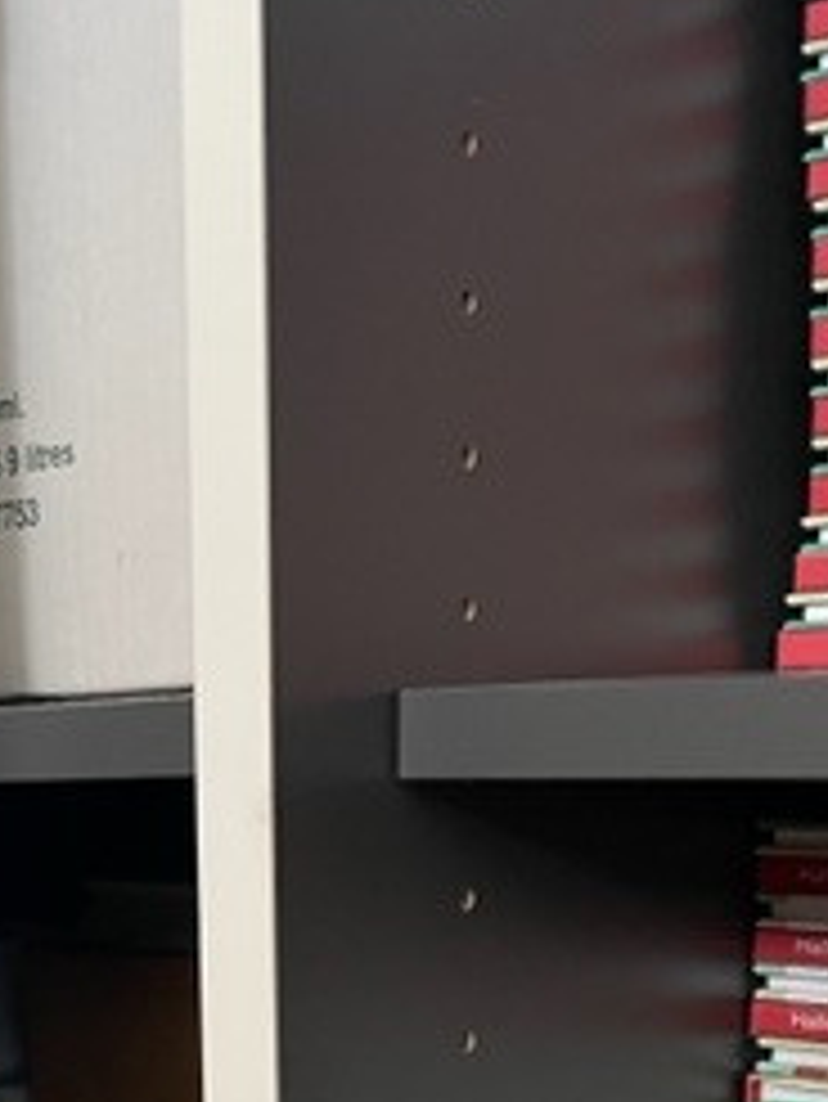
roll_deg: +3.9
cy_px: 1098
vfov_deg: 27.0
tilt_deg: -9.5
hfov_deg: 20.7
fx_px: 2167
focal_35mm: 68
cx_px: -68
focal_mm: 4.2
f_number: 1.6
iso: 160
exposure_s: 1/50
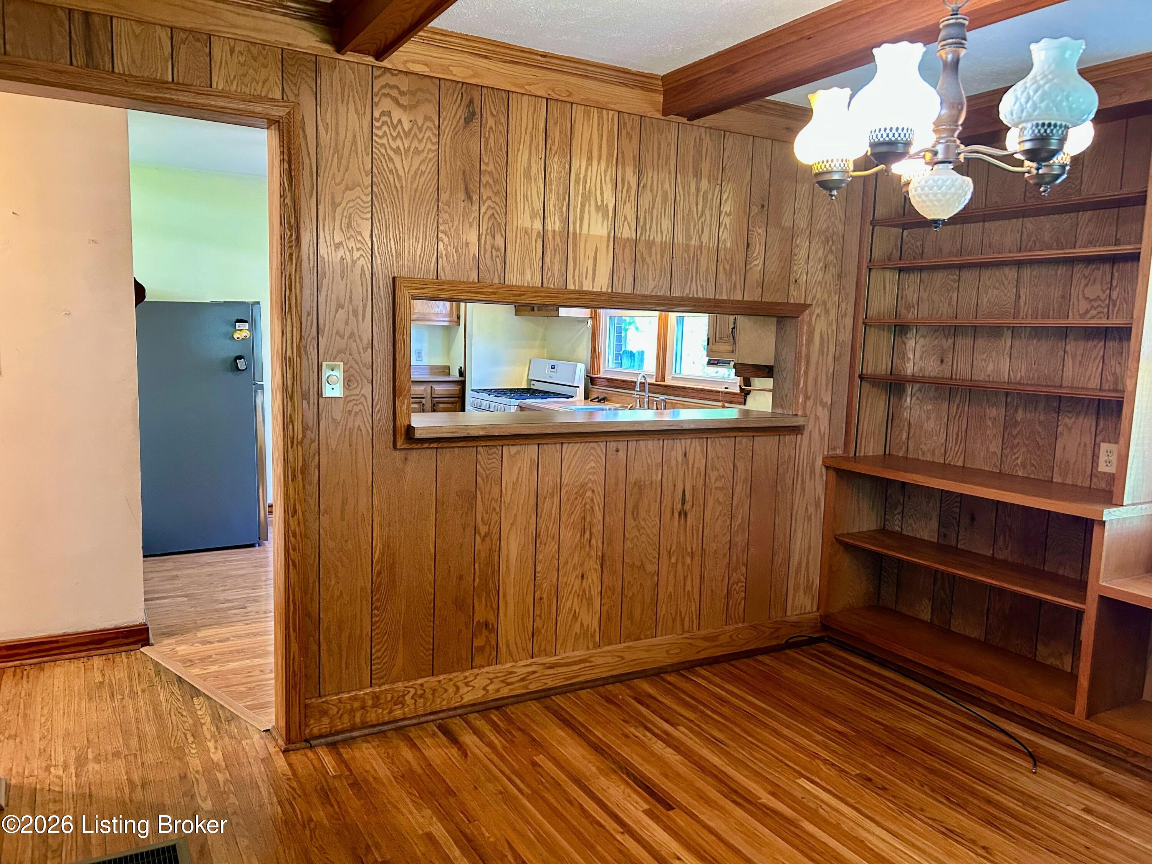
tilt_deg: -7.5
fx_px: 865
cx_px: 576
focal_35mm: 26
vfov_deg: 53.1
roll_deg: -2.6
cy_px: 432
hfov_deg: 67.3
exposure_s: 1/60
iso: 320
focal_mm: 5.7
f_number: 1.5
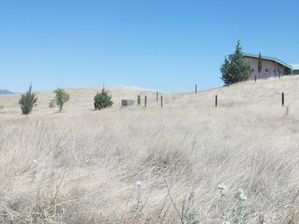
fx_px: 475
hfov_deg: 34.7
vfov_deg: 26.2
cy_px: 53
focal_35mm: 55
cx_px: 190
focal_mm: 5.7
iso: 64
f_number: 5.5
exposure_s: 1/348
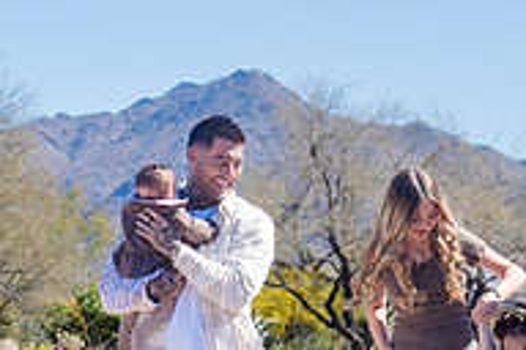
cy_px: 485
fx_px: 3083
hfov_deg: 9.7
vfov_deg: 6.4
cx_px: 334
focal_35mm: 211
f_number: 5.6
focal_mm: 70
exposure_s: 1/400
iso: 125
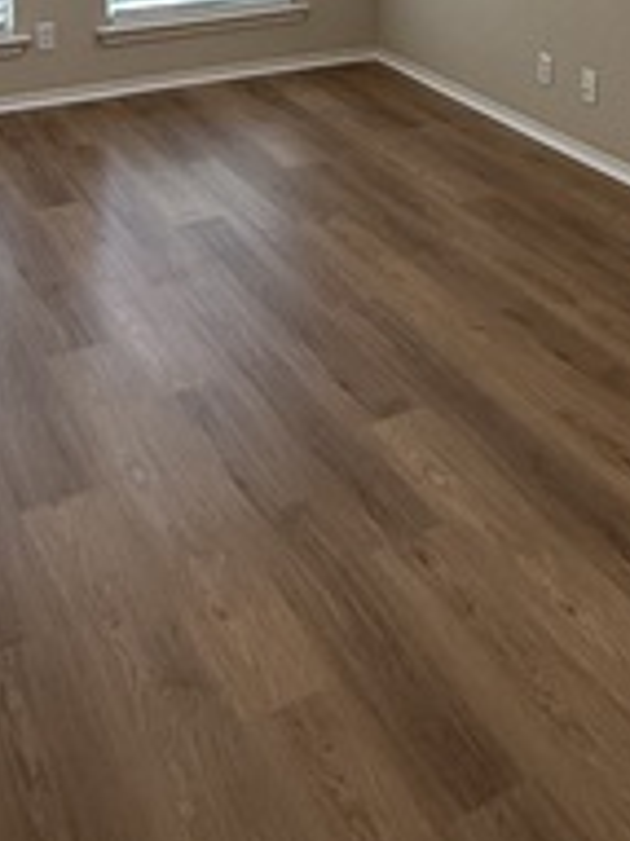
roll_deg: -1.3
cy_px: -79
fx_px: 1142
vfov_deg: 34.9
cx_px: 414
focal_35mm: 47
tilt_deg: -6.7
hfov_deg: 30.6
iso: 160
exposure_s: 1/120
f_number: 2.2
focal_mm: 2.22
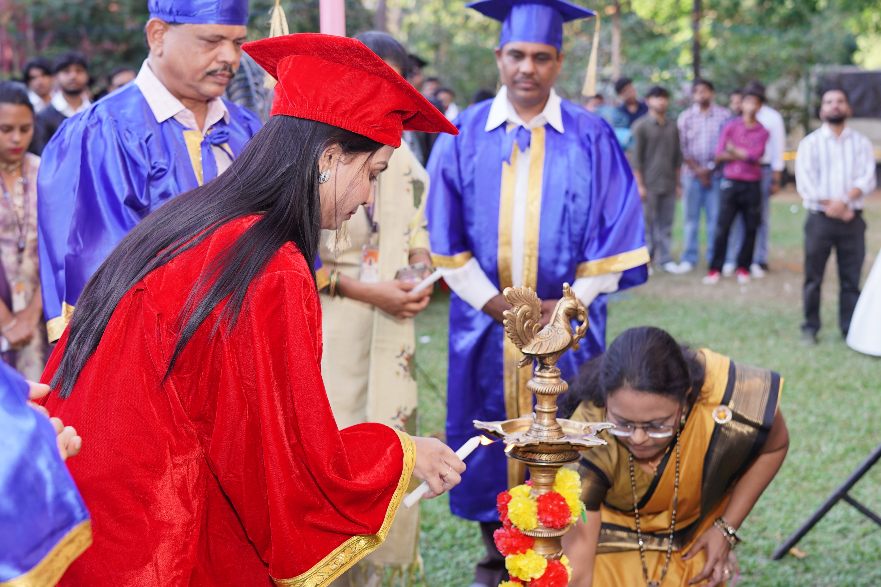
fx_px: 1272
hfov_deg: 38.2
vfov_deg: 26.0
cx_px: 440
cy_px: 294
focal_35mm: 52
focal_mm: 35
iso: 100
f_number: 2.8
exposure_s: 1/125
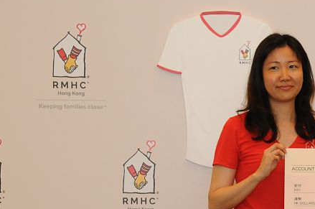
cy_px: 278
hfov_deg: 10.2
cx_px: 406
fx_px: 1721
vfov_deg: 6.9
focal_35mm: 197
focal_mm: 48
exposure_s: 1/100
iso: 800
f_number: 3.5
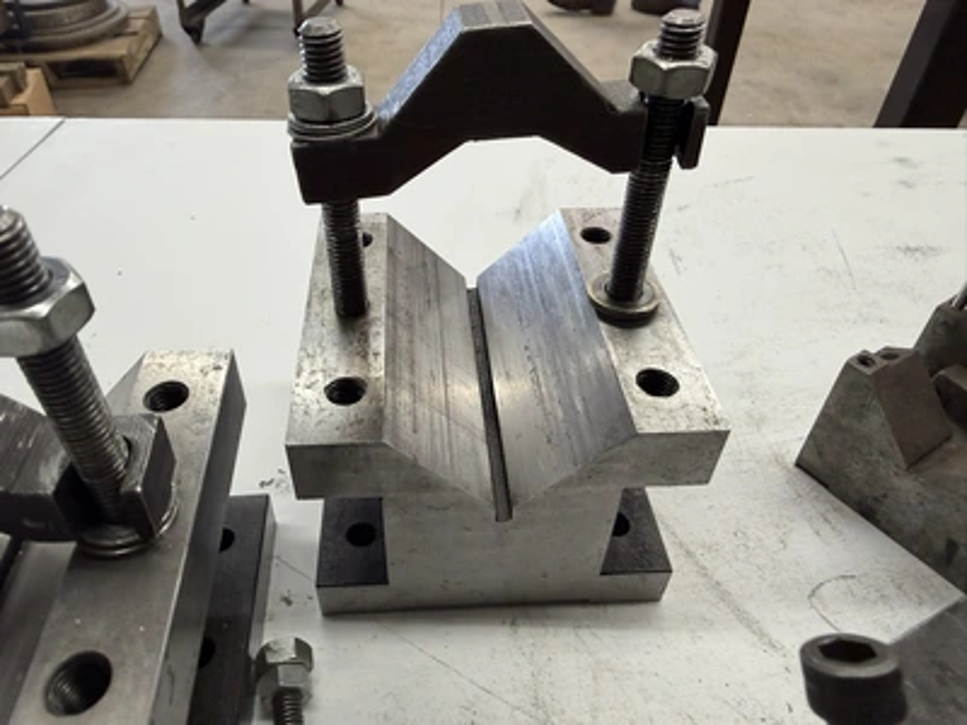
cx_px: 484
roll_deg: +0.1
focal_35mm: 24
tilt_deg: -40.3
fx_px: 670
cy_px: 362
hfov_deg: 71.6
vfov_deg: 56.8
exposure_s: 1/120
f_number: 2.2
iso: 250
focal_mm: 2.22
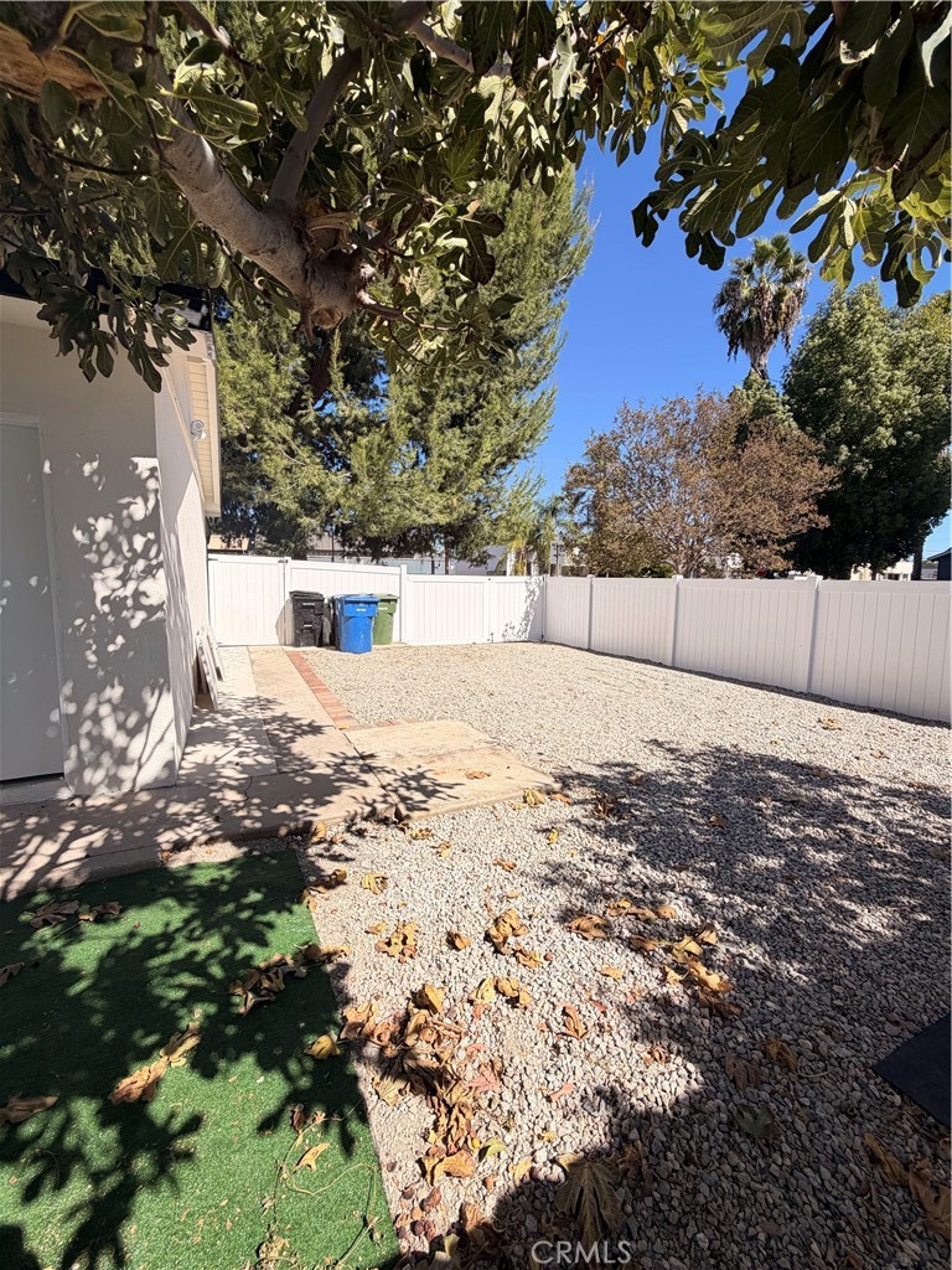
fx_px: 513
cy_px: 635
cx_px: 476
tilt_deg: -4.4
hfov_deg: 85.7
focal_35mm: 14
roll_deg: -0.8
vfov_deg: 102.1
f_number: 2.2
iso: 25
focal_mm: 2.22
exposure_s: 1/830
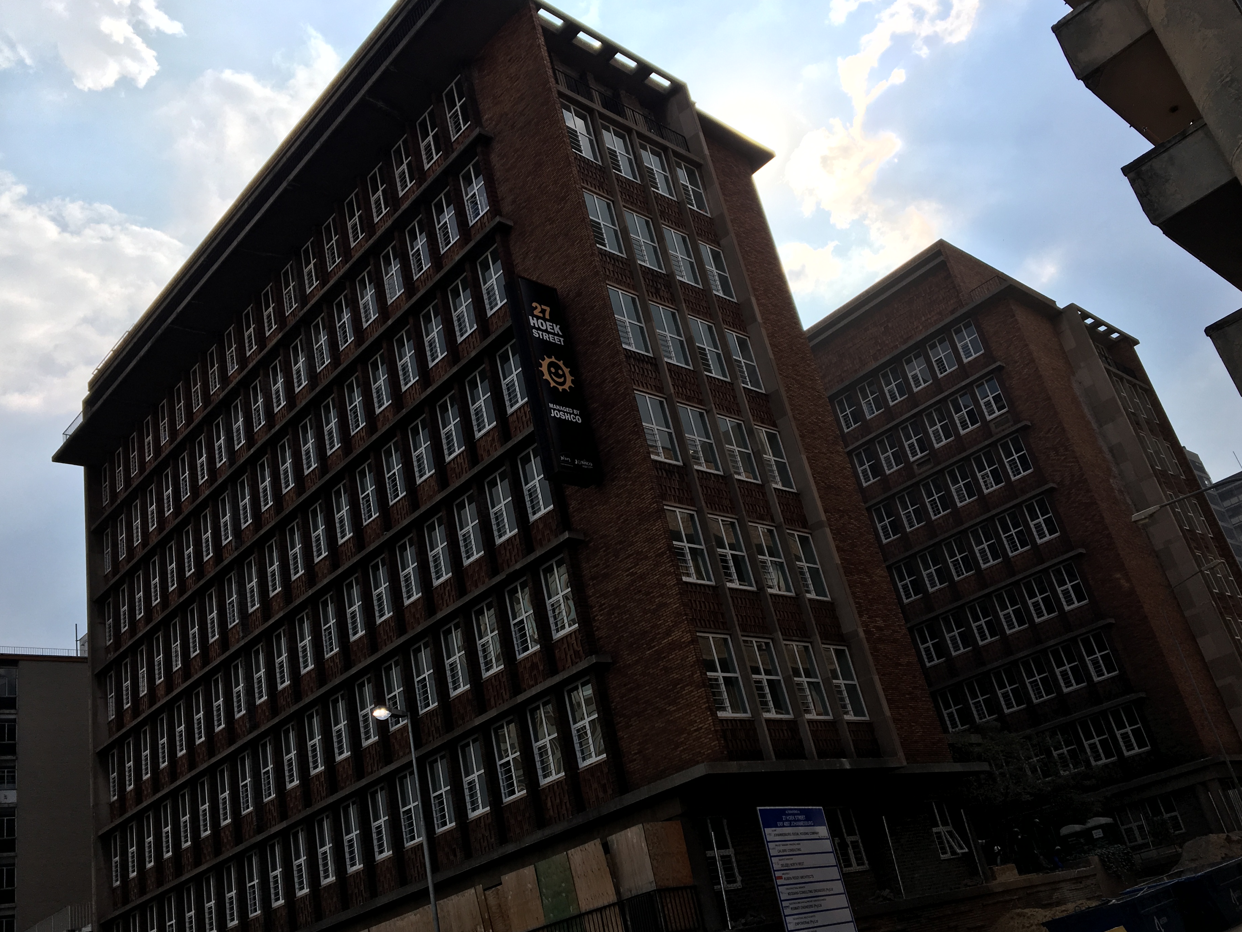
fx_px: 1148
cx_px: 608
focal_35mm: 32
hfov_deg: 56.8
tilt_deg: +26.8
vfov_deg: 44.2
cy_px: 477
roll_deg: +13.3
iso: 25
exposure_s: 1/2564
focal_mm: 4.15
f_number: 2.2
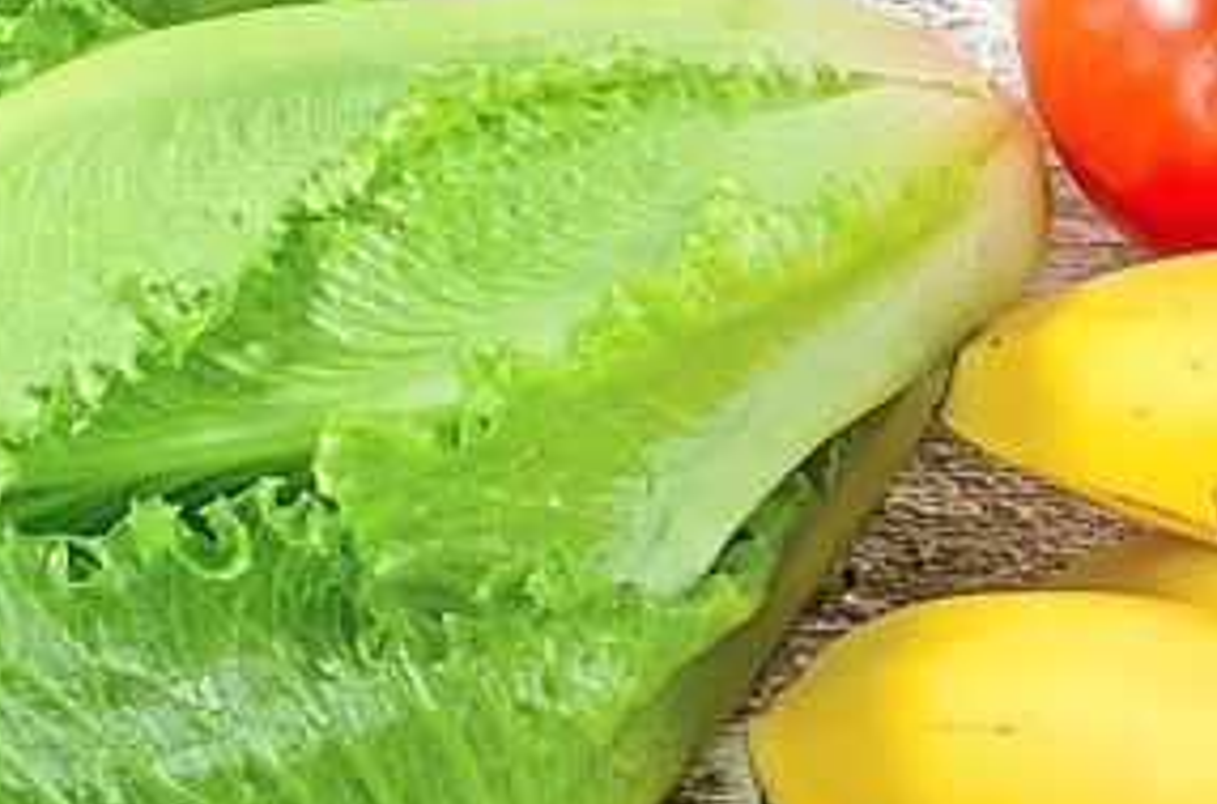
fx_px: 10956
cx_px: 800
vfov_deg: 4.2
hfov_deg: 6.4
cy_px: 1504
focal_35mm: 325
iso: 100
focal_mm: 50
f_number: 13
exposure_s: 1/160
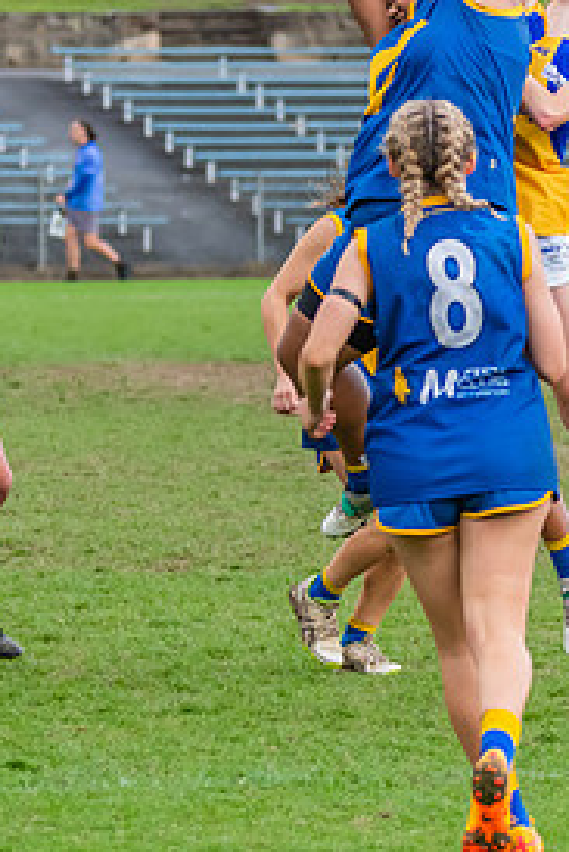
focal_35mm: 469
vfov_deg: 4.4
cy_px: 228
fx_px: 11104
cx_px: 293
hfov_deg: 2.9
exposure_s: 1/1250
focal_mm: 150
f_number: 5
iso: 1400
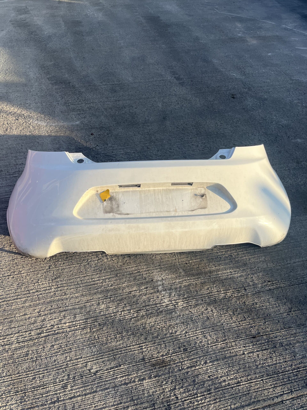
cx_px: 154
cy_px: 205
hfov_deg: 53.1
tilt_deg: -50.8
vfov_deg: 67.3
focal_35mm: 26
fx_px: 307
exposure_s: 1/1477
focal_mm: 5.1
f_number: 1.6
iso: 50
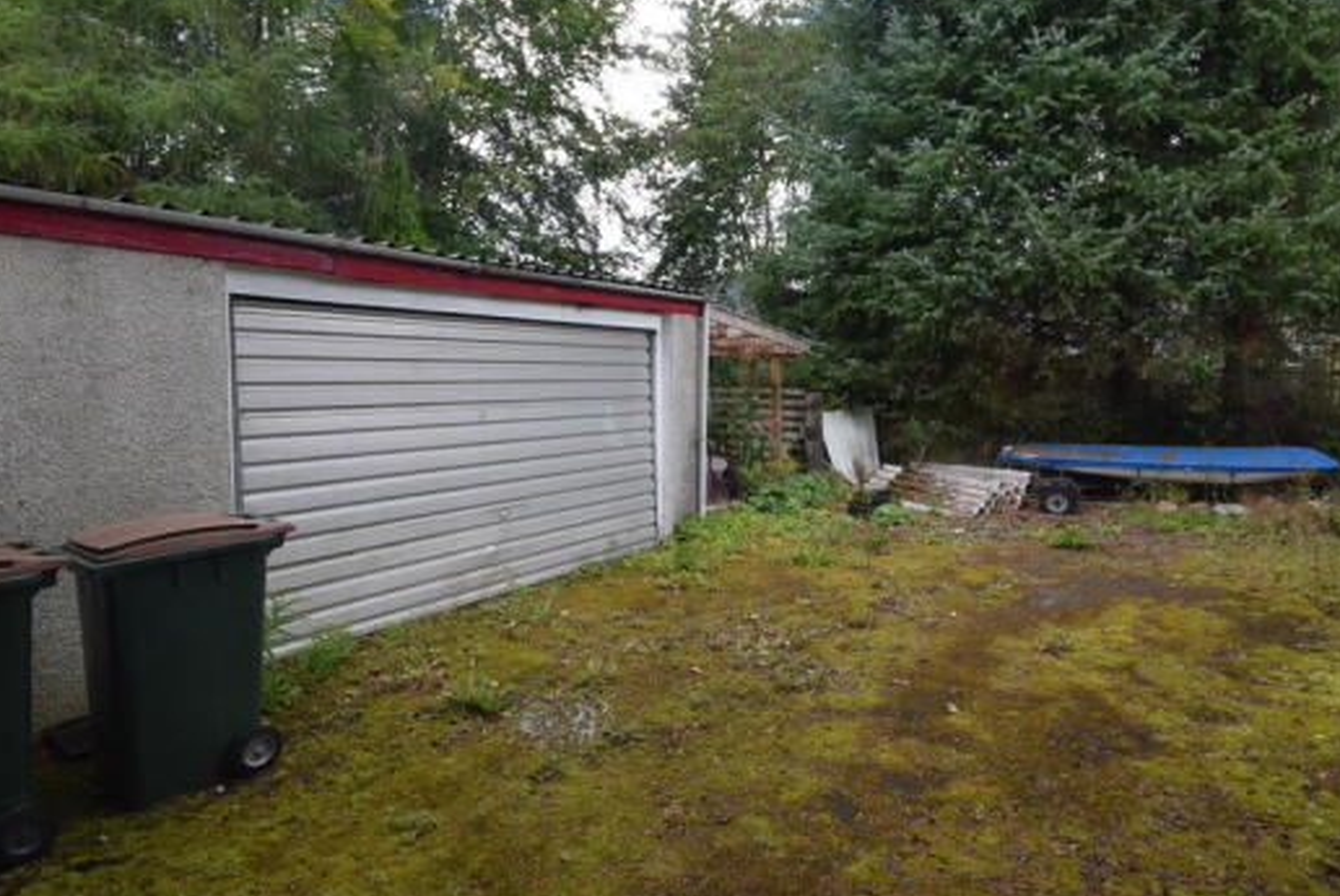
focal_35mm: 19
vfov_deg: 64.5
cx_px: 745
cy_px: 406
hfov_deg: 86.5
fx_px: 708
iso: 400
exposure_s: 1/200
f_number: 7.1
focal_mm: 10
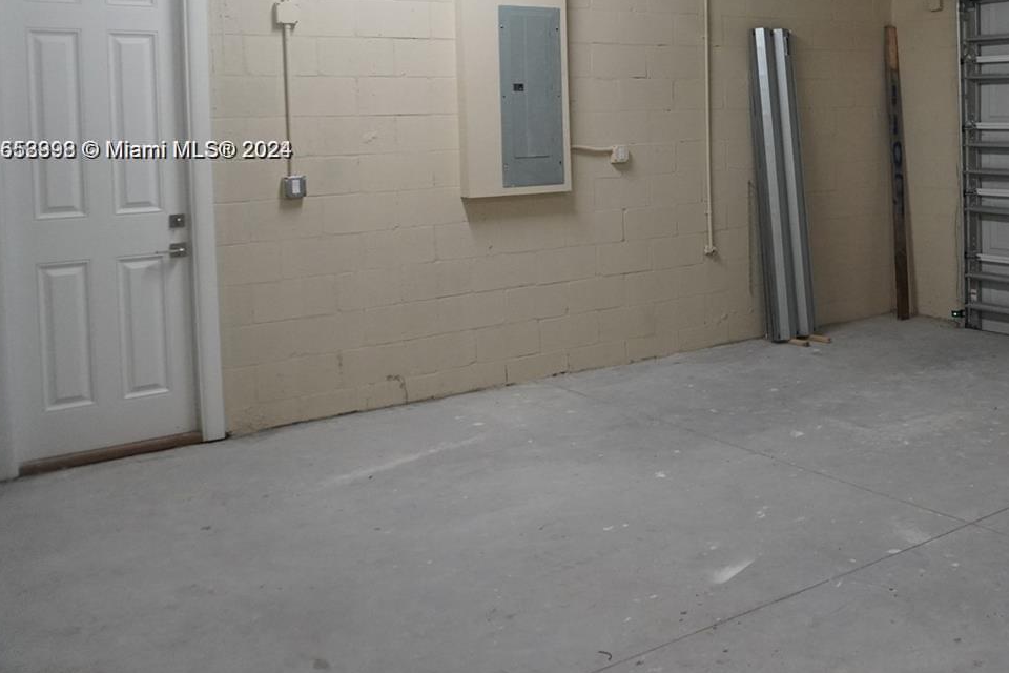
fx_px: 1121
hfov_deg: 46.1
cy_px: 151
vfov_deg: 32.6
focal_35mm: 40
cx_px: 797
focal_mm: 16
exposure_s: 1/160
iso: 2000
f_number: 3.5
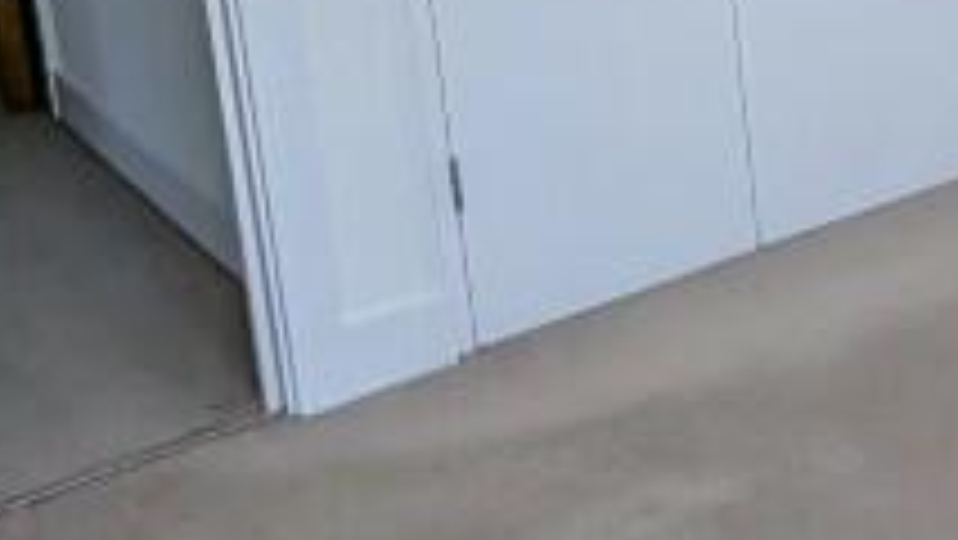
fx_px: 2135
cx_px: 1475
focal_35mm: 84
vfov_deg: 13.5
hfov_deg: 21.0
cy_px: -277
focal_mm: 2.35
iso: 57
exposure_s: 1/469
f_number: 2.2
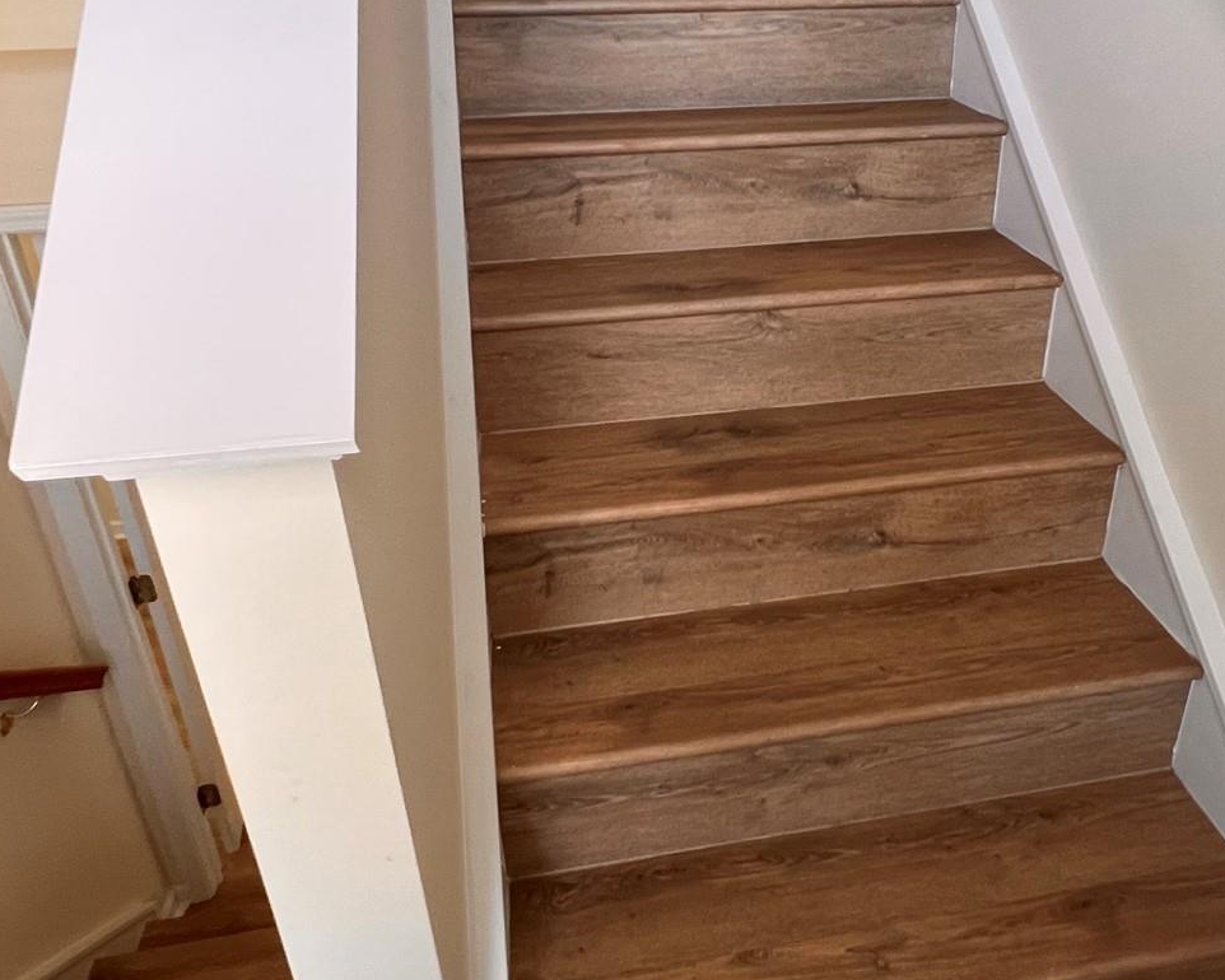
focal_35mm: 27
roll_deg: +1.0
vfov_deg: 53.0
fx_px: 979
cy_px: 421
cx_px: 741
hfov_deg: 63.4
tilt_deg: -26.5
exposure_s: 1/90
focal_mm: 1.57
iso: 250
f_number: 1.8
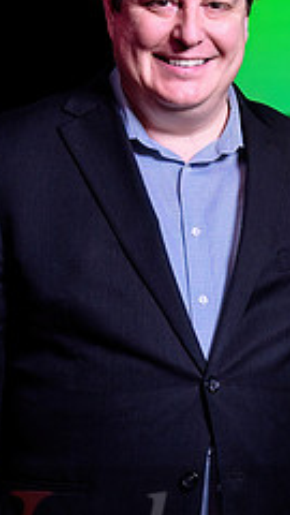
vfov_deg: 17.1
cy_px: 196
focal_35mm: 125
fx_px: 1709
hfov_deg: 9.4
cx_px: 460
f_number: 3.5
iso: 800
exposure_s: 1/60
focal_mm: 44
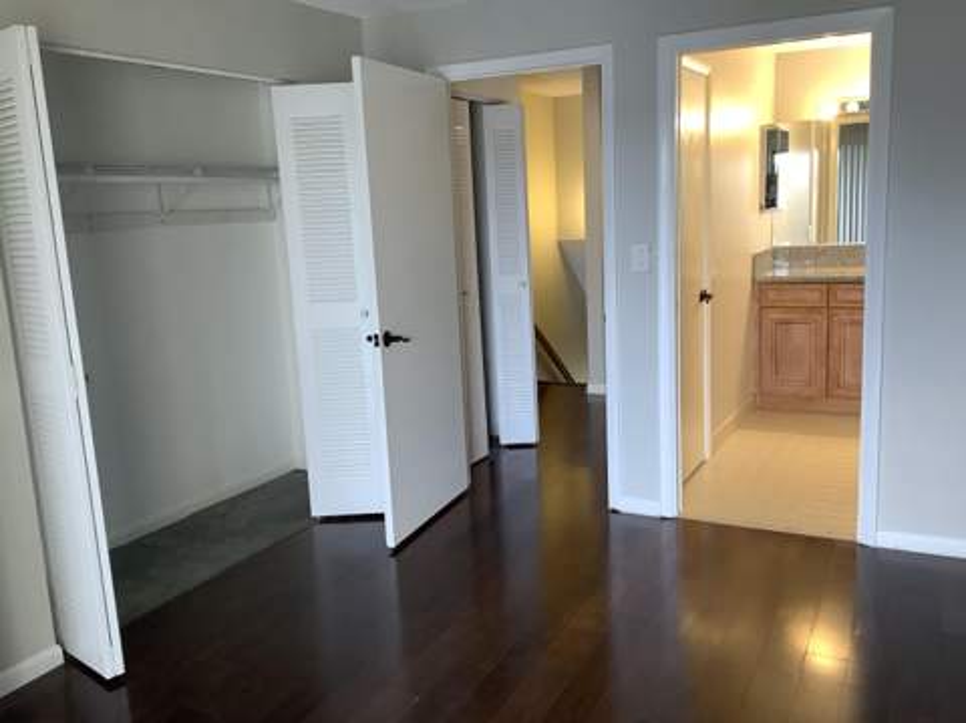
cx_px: 483
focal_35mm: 31
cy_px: 362
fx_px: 864
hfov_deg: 58.4
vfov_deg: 45.4
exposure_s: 1/60
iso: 125
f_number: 2.4
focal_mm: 3.3
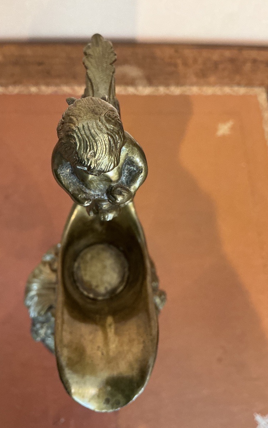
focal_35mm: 31
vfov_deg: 61.2
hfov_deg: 40.4
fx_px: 362
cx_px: 109
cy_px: 213
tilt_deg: -70.8
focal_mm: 3
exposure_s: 1/60
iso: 160
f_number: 1.8
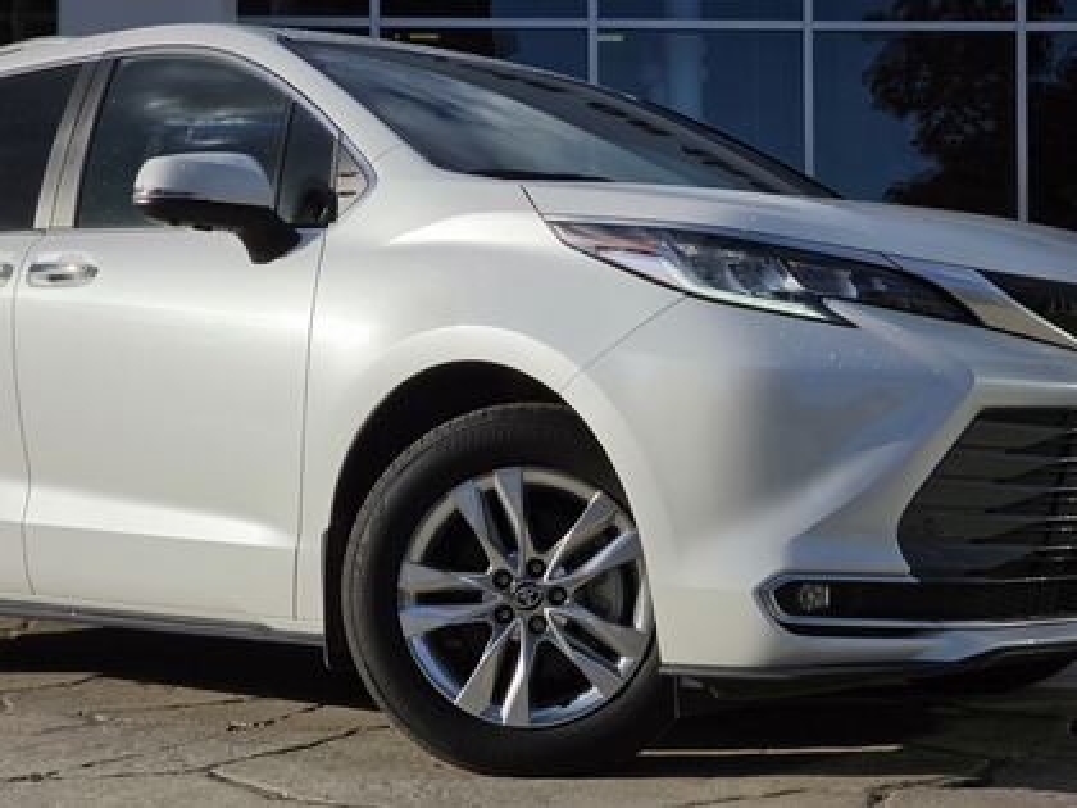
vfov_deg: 21.3
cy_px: 404
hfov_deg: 28.2
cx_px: 538
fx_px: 2147
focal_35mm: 69
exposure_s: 1/2145
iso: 25
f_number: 2.4
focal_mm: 7
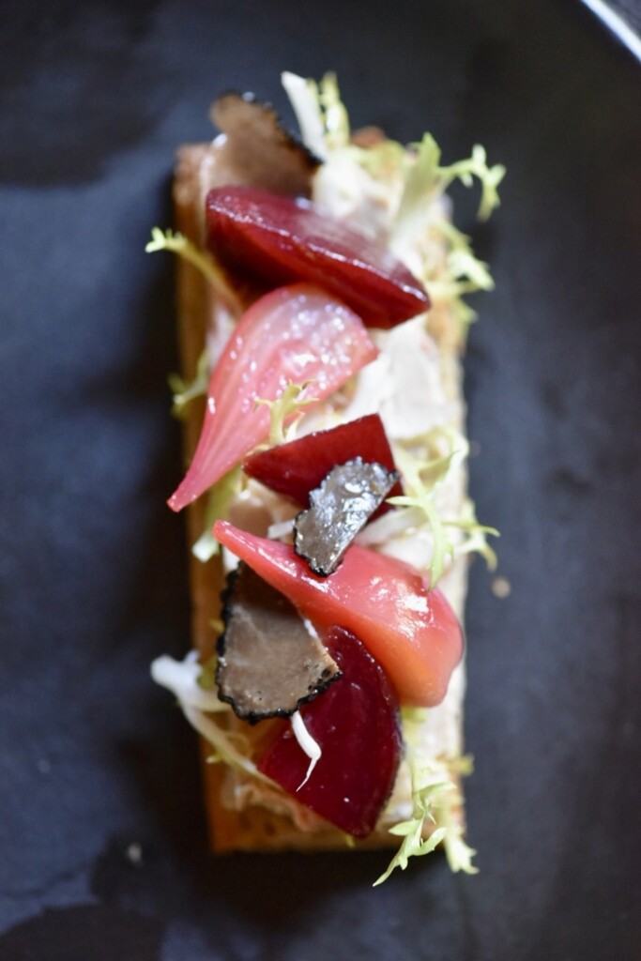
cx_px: 320
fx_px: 2803
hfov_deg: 13.0
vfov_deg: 19.5
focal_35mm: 105
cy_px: 480
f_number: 5
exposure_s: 1/100
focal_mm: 105
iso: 8000
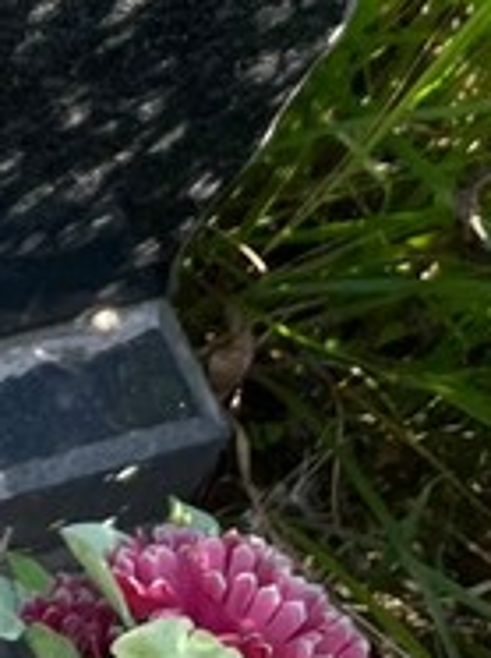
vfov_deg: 16.2
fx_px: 2123
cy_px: -301
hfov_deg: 11.9
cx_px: -463
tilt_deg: -49.8
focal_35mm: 112
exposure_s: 1/654
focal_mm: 4.2
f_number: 1.6
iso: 32
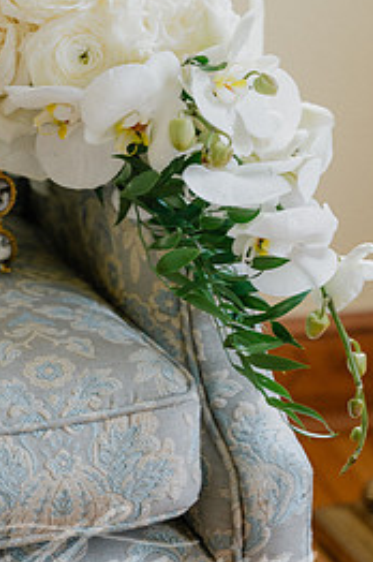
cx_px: 66
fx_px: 1823
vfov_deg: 17.5
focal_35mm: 117
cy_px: 174
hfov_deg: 11.6
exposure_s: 1/125
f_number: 3.5
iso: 400
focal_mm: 68
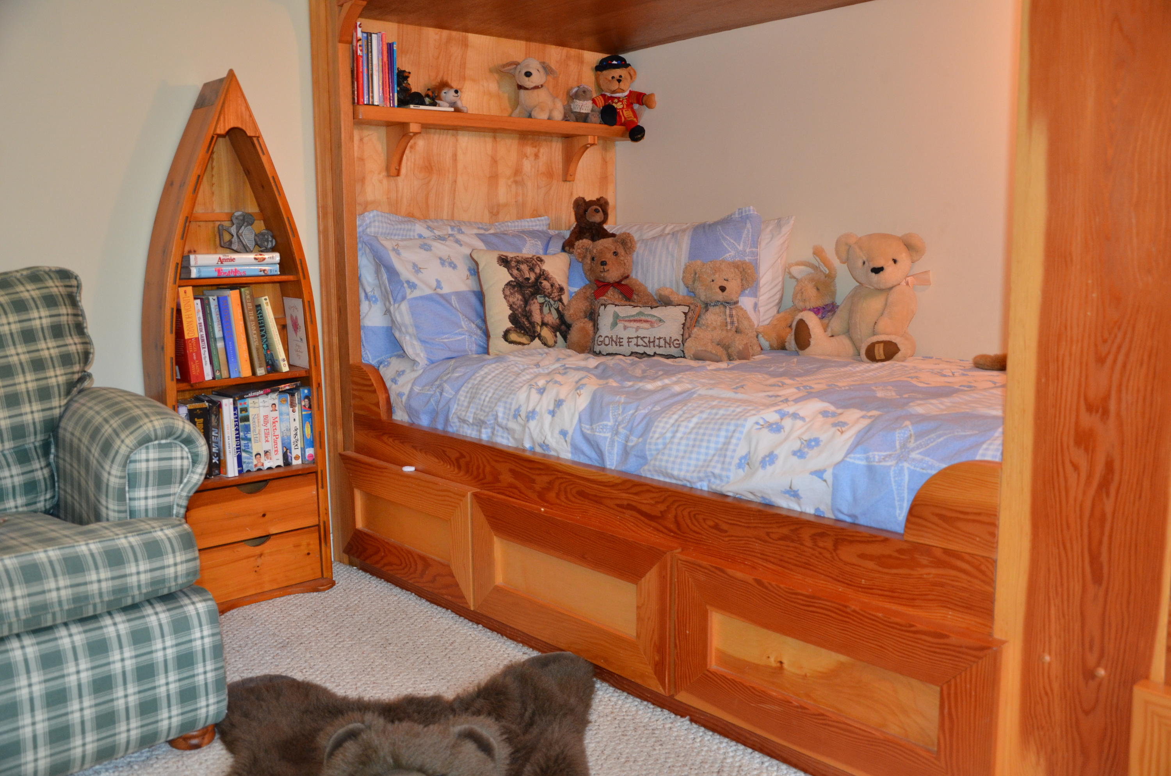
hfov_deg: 59.6
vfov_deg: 41.5
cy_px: 388
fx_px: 1023
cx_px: 586
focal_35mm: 32
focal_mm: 21
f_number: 3.8
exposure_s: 1/60
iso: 800
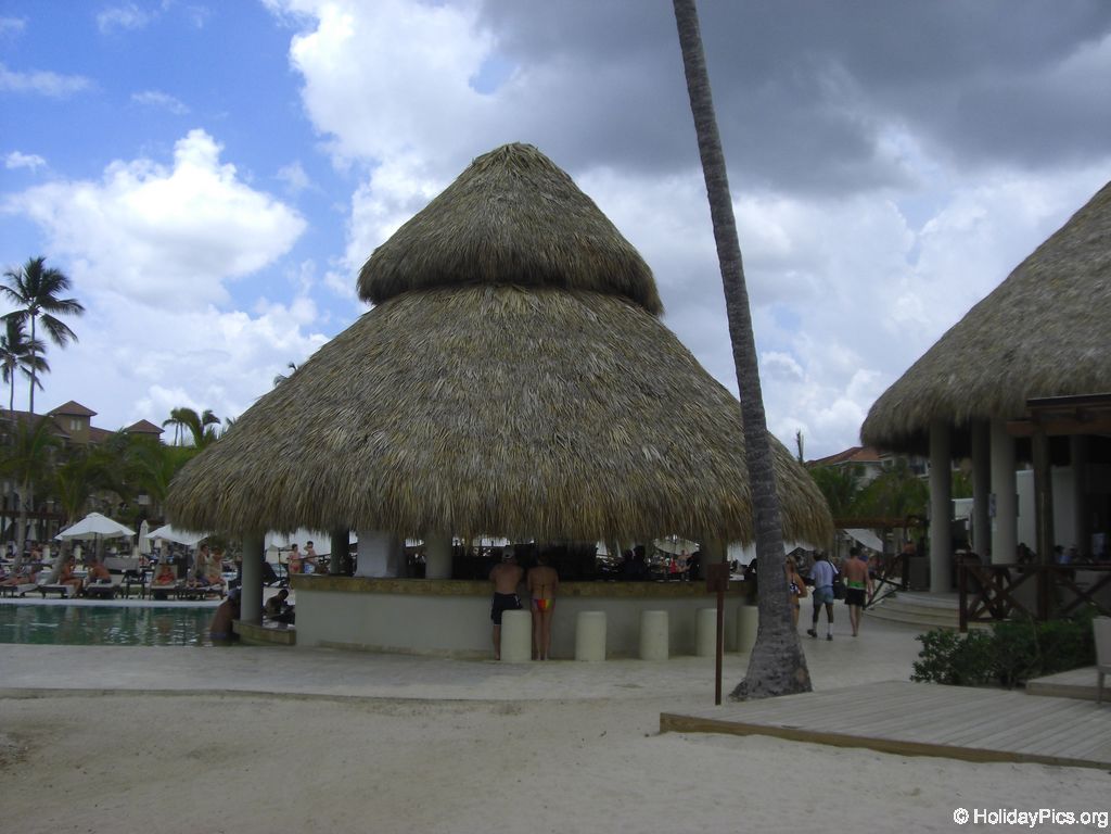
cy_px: 417
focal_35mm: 38
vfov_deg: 37.7
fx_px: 1220
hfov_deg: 49.0
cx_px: 556
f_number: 8
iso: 64
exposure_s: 1/160
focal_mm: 6.2
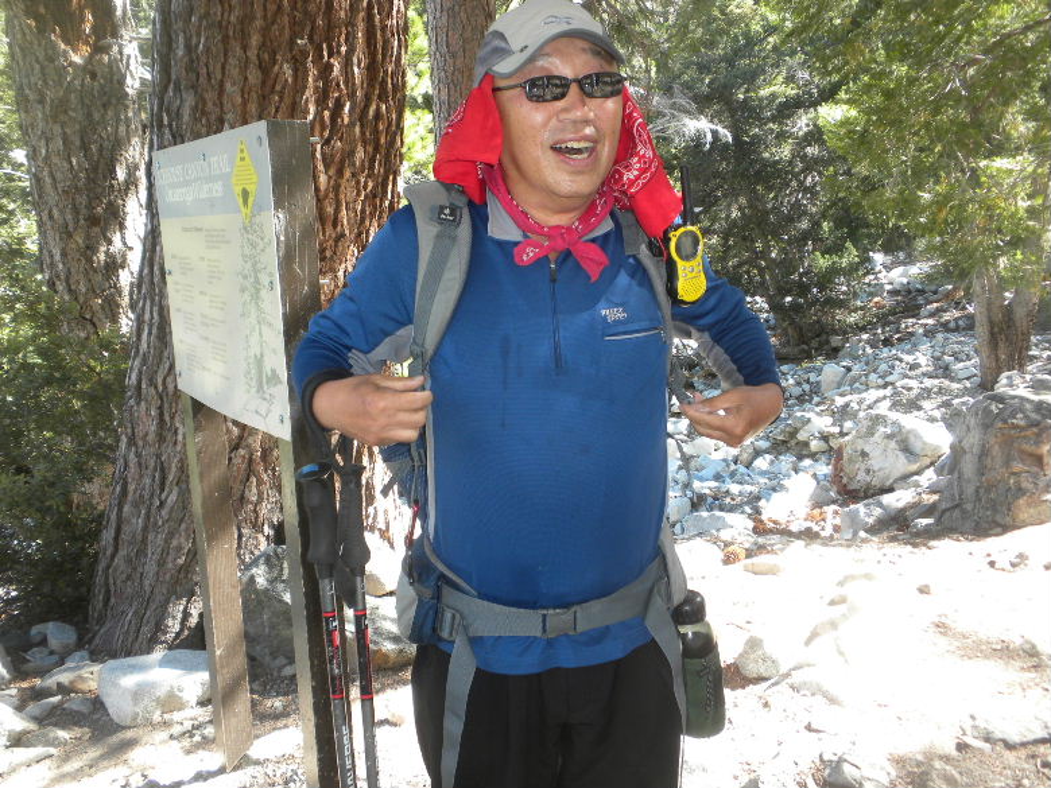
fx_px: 1123
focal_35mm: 37
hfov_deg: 50.1
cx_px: 526
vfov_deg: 38.7
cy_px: 394
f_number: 3.5
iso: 94
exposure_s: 1/61.7
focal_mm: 6.6
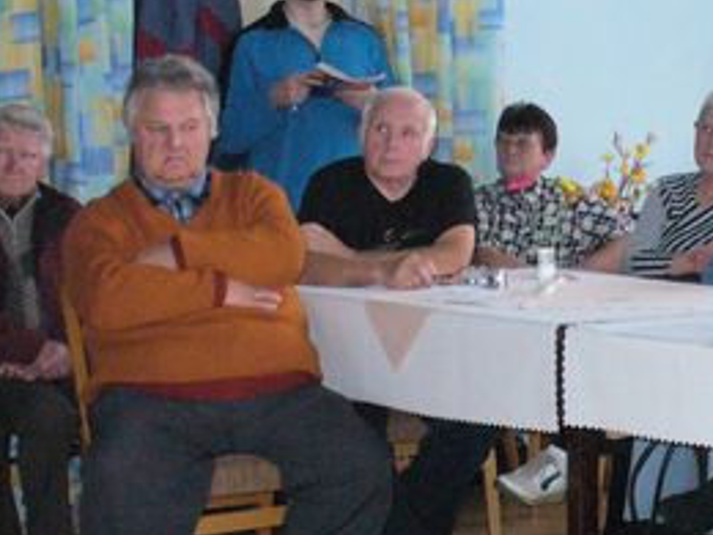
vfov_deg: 16.1
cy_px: 417
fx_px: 1874
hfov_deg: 20.9
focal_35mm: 91
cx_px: 694
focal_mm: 6.1
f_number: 2.8
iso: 400
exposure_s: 1/30
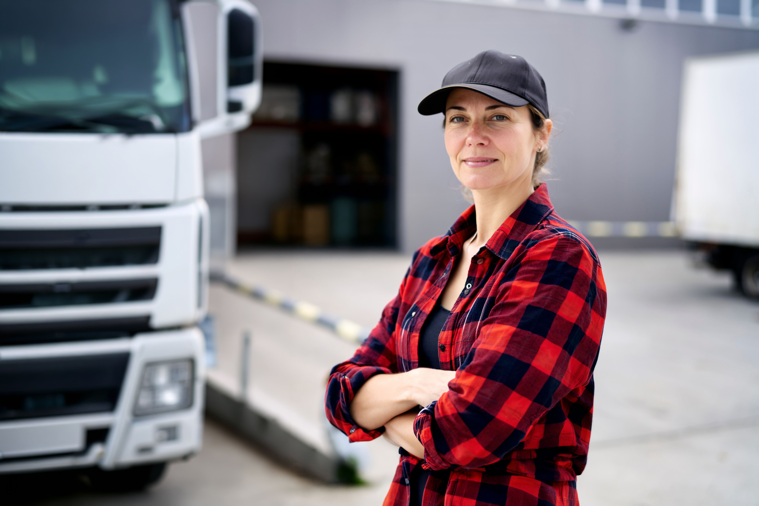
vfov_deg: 27.0
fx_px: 1054
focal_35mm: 50
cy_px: 253
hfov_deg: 39.6
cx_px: 380
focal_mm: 50
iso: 100
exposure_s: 1/640
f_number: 1.8
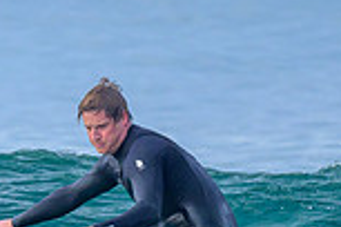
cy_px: 328
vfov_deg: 0.3
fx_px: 38378
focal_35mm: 4052
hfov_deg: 0.5
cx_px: -121
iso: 560
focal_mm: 800
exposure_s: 1/1600
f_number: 6.3
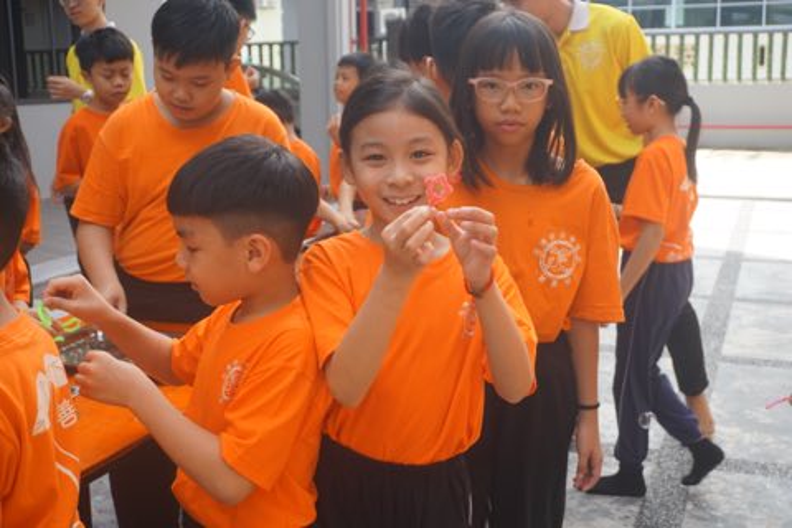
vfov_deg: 29.9
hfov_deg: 43.6
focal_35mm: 45
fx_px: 990
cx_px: 396
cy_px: 264
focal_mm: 30
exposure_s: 1/160
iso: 100
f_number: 5
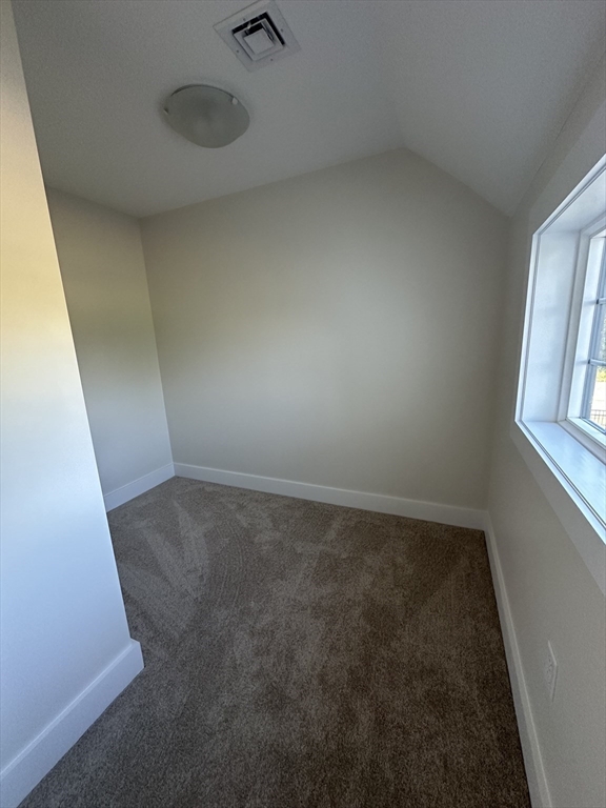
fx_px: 327
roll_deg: +1.9
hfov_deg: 85.7
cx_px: 303
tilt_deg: -11.3
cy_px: 404
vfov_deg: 102.1
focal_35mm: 14
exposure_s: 1/120
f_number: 2.2
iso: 250
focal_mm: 2.22
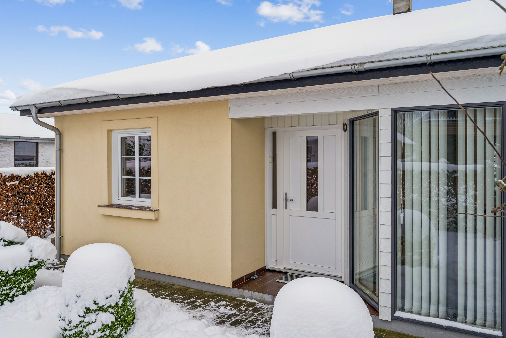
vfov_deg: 47.2
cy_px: 169
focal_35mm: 28
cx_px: 253
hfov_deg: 66.4
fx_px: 386
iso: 400
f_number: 8
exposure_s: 1/160
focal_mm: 27.5
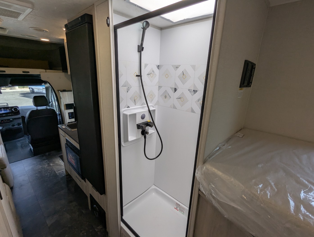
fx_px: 145
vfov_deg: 78.2
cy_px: 118
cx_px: 157
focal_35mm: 16
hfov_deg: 94.4
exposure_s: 1/254
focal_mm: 2.35
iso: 36
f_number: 2.2
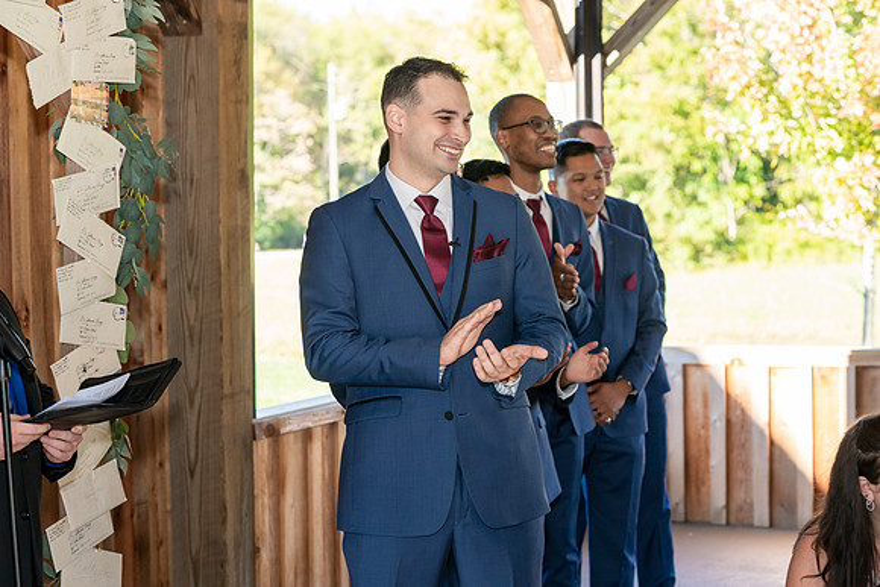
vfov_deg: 17.1
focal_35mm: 80
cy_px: 294
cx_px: 440
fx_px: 1956
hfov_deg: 25.4
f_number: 5
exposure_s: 1/500
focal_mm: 80
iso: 1250
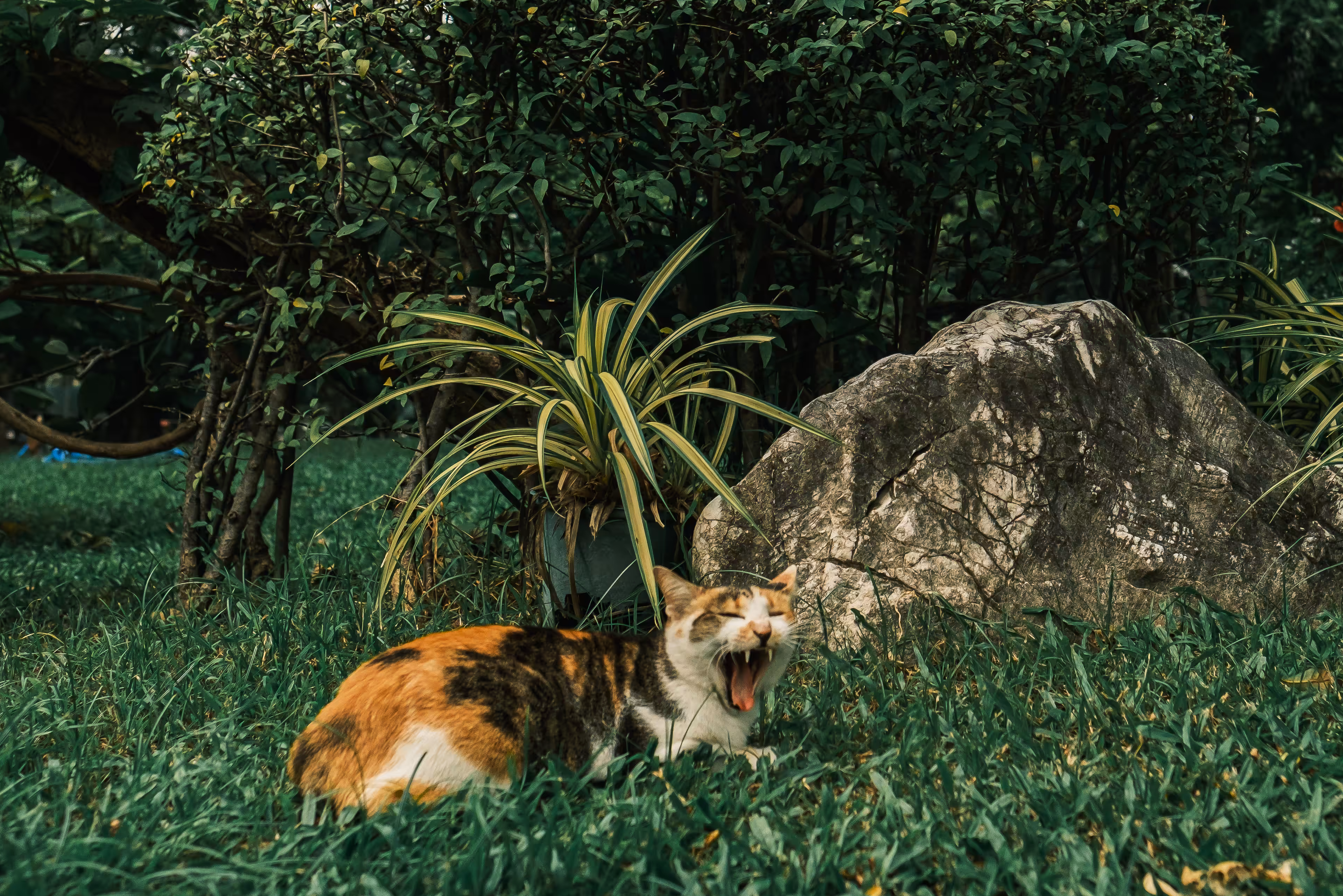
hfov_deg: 48.9
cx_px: 876
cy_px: 273
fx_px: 1455
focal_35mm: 39
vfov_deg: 33.8
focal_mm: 16
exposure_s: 1/640
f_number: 2.8
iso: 500
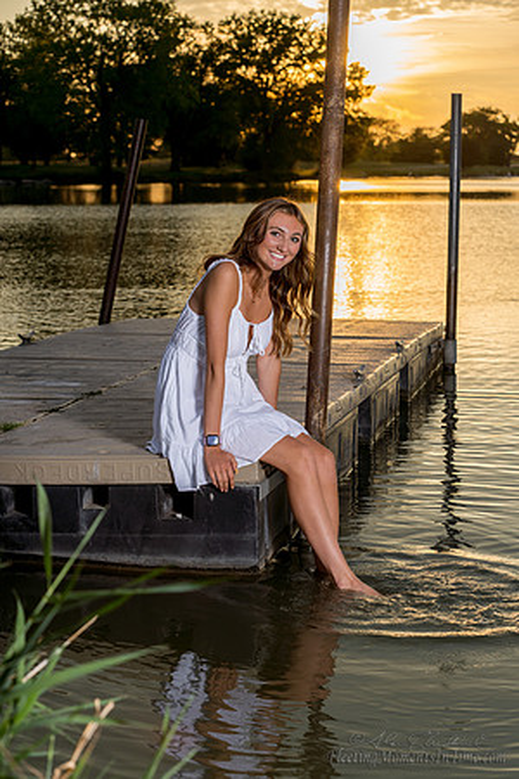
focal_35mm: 70
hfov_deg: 19.5
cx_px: 260
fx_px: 1514
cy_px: 390
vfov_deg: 28.8
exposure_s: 1/250
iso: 100
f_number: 6.3
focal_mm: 70
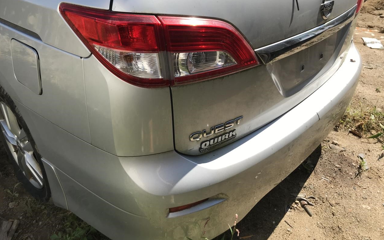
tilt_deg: -32.1
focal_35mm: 30
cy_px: 95
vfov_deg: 41.6
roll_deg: -0.4
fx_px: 314
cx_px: 193
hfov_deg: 62.9
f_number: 1.8
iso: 20
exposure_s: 1/1650
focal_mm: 3.99
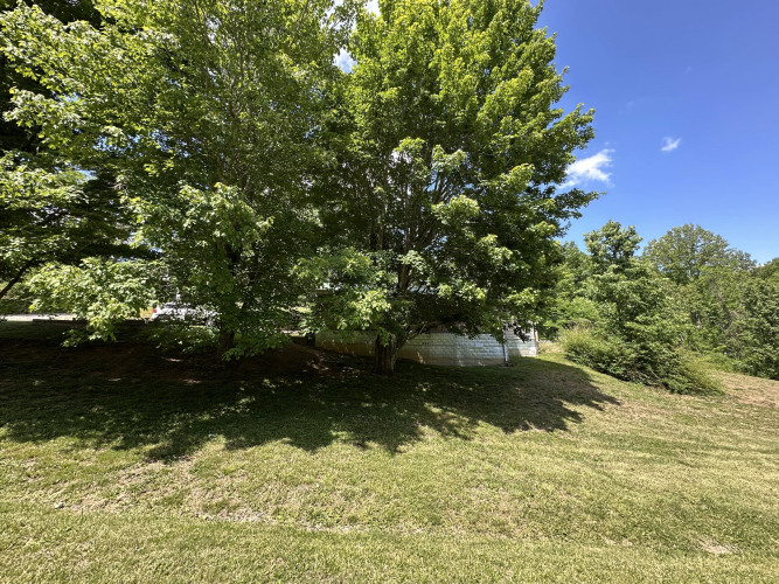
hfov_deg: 102.1
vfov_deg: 85.7
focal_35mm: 14
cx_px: 390
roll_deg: -1.1
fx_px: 315
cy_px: 292
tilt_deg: +10.2
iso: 40
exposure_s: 1/222
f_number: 2.2
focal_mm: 2.22
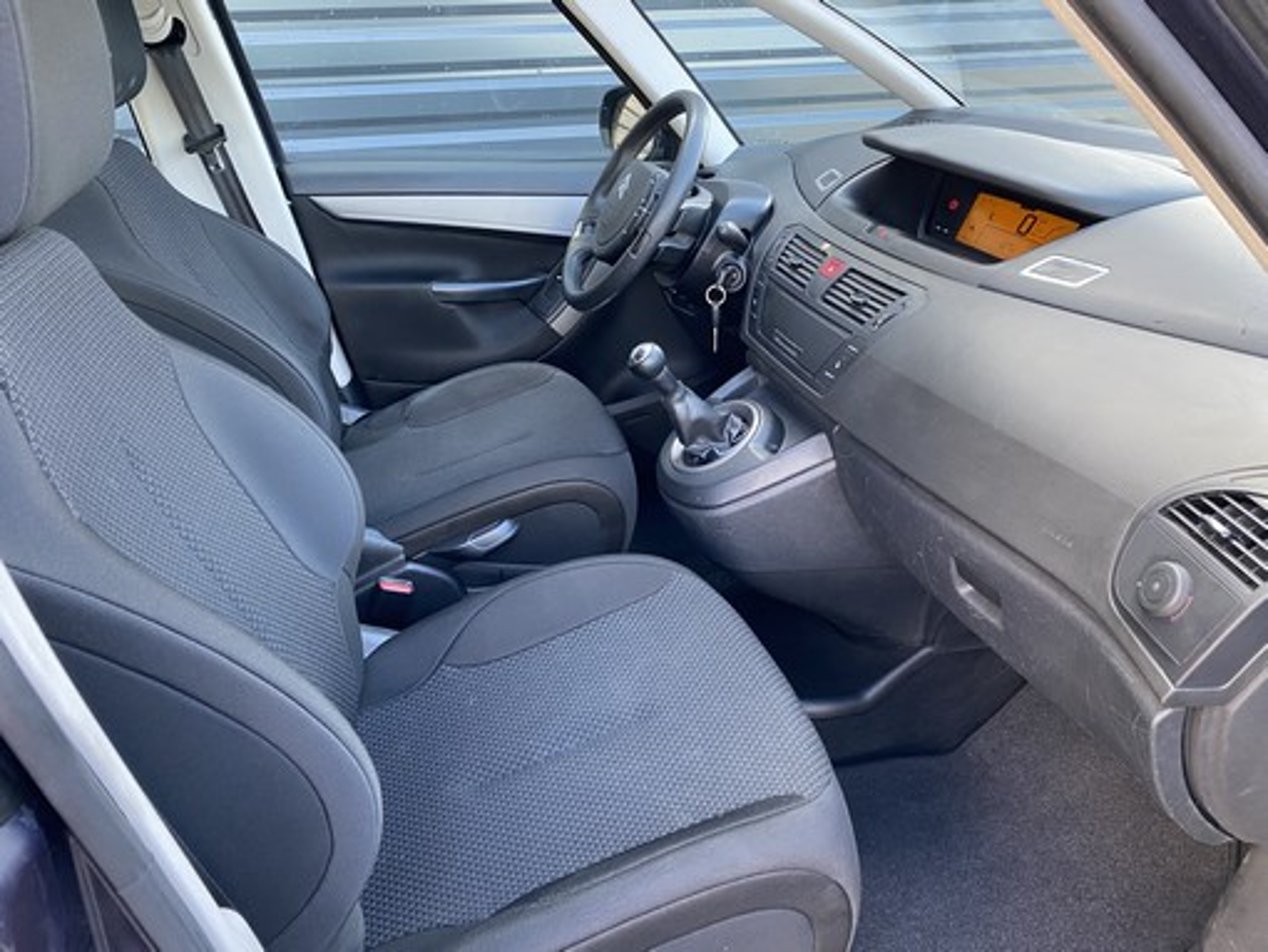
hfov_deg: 67.3
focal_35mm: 26
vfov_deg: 53.1
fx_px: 953
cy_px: 476
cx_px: 634
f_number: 1.8
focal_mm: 4.25
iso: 125
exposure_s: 1/99
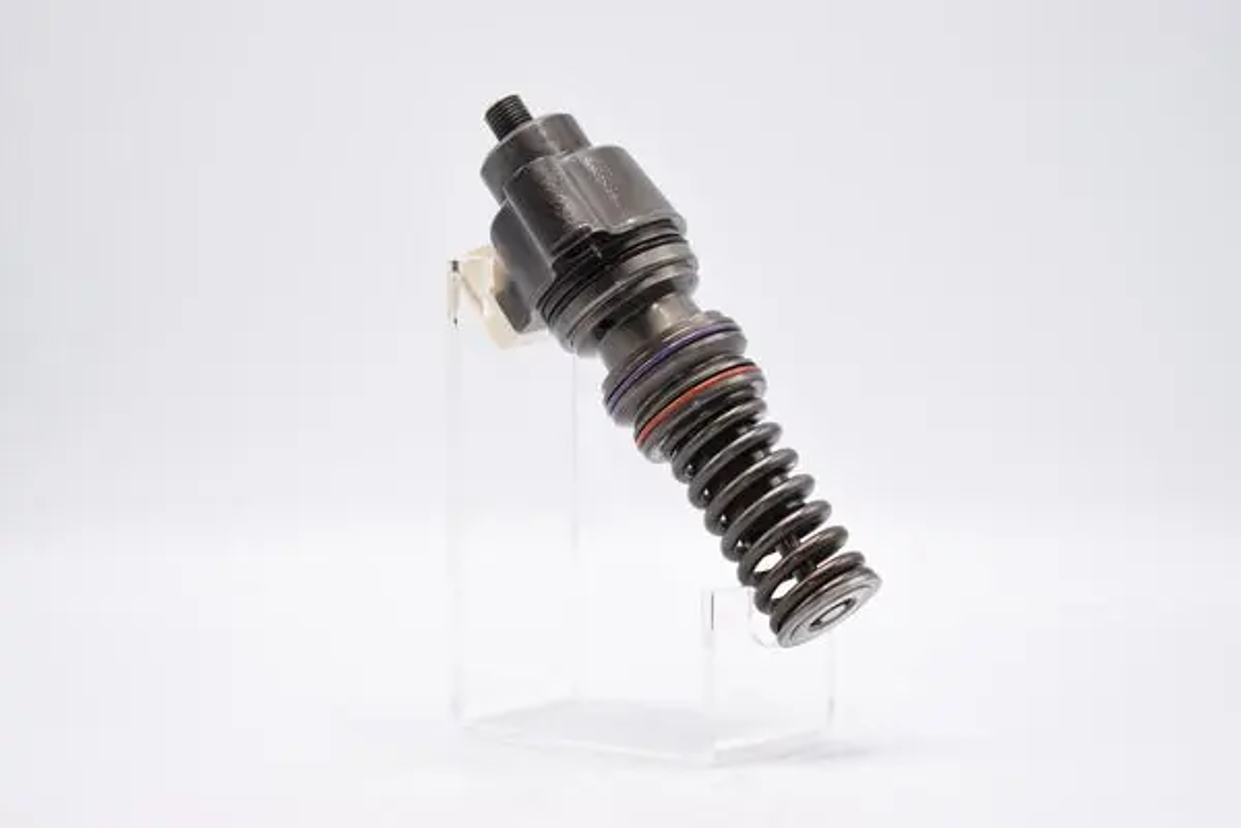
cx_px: 620
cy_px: 414
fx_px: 4653
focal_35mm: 135
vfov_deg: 10.2
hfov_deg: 15.2
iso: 100
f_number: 3
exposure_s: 1/200
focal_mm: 90
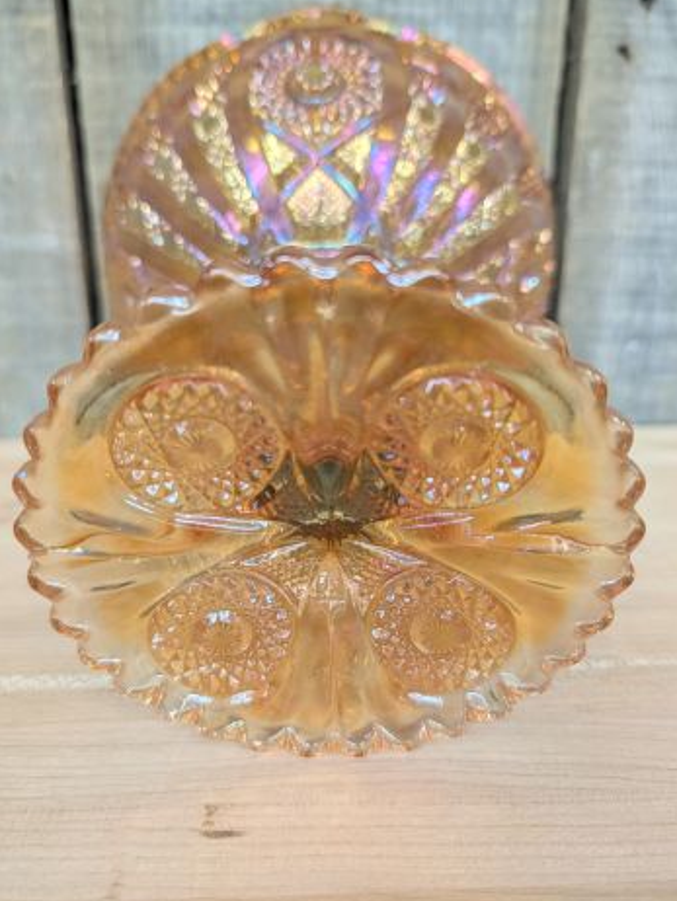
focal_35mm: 26
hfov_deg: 53.1
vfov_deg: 67.3
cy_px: 435
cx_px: 332
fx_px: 677
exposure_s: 1/20
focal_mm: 6.9
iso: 21
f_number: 1.68
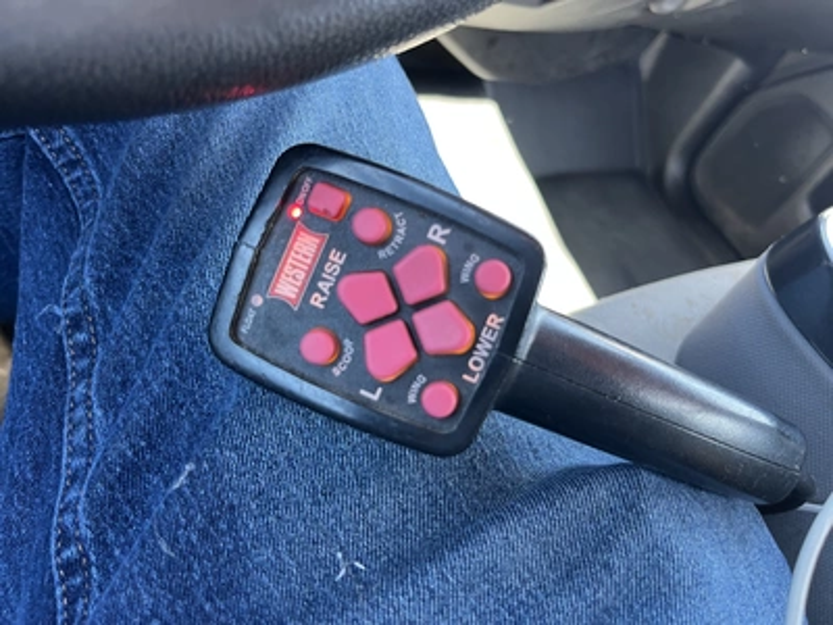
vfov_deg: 53.1
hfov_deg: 67.3
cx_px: 416
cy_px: 312
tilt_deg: -45.3
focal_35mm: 26
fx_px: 626
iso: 125
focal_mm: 5.1
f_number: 1.6
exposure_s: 1/60
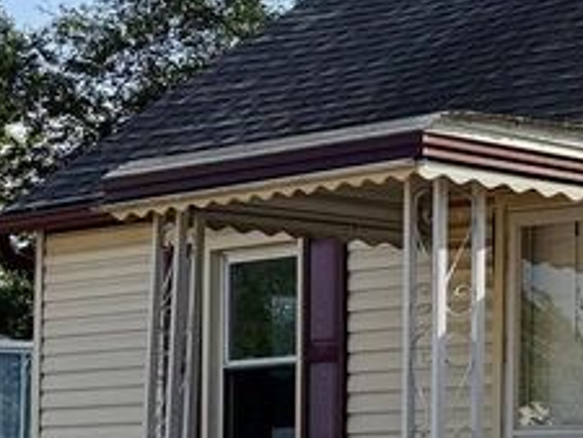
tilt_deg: +3.0
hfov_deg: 14.5
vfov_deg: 13.5
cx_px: 1218
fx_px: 1837
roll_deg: +1.4
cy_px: 363
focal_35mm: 109
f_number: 1.78
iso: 100
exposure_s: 1/5714
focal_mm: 6.76
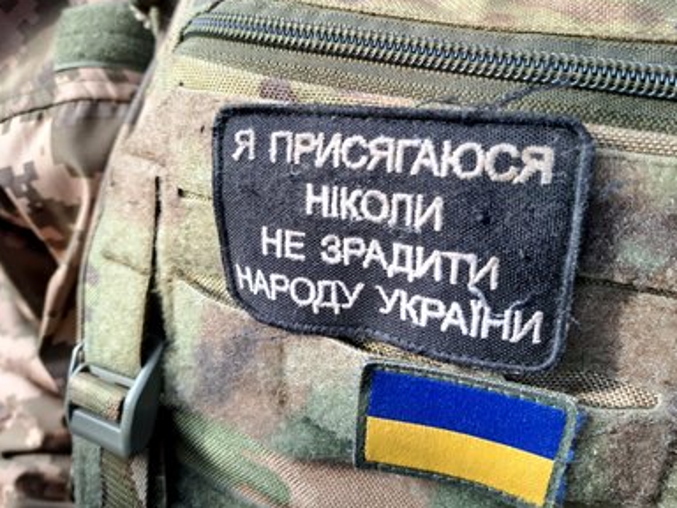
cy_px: 247
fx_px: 489
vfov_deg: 54.9
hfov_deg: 69.4
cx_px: 340
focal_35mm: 25
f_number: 1.8
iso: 50
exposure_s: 1/100
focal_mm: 5.23
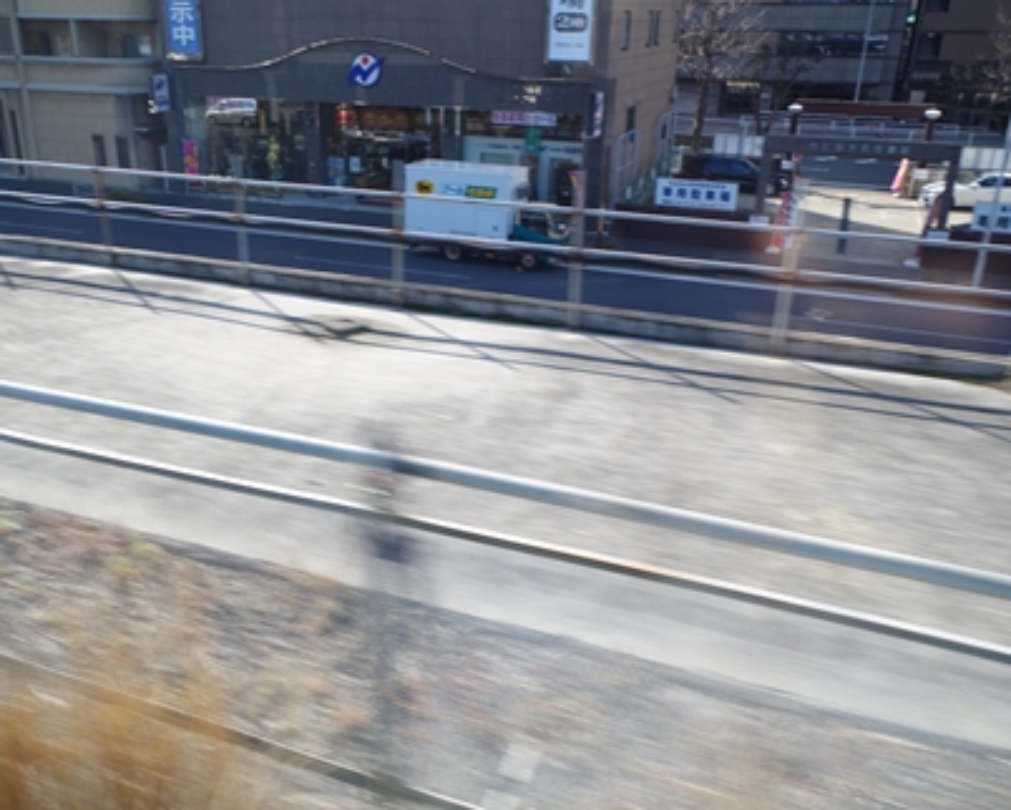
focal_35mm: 31
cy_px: 406
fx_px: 928
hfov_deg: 56.9
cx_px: 436
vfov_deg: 47.1
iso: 100
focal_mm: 18
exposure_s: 1/160
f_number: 4
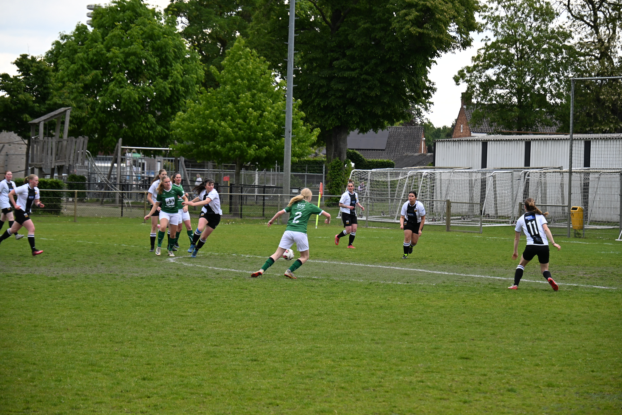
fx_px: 2280
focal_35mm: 132
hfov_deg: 15.5
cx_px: 311
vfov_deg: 10.4
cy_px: 208
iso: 280
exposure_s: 1/250
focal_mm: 88
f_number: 5
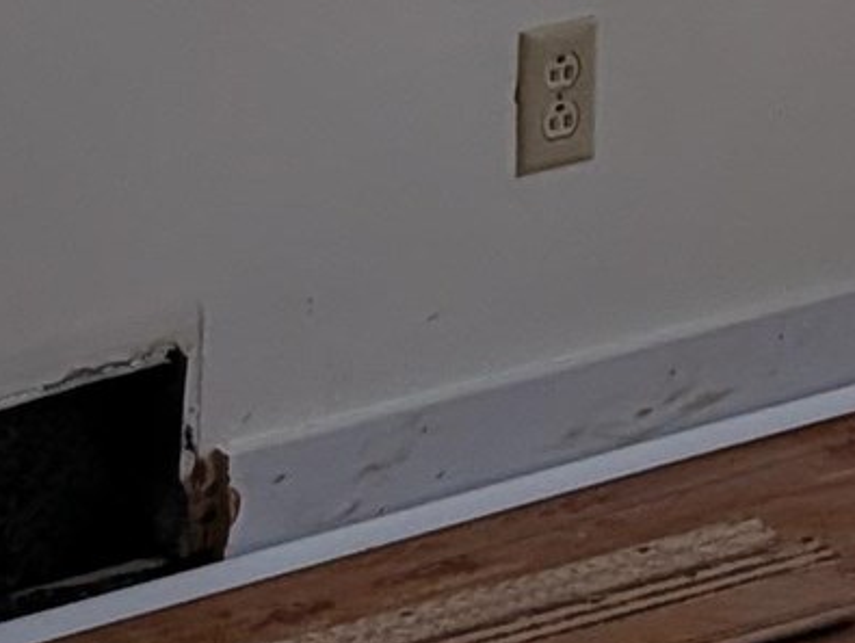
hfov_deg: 9.7
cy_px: -1455
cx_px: 1881
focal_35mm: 186
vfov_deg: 7.0
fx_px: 4598
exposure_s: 1/225
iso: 20
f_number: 1.68
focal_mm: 6.9
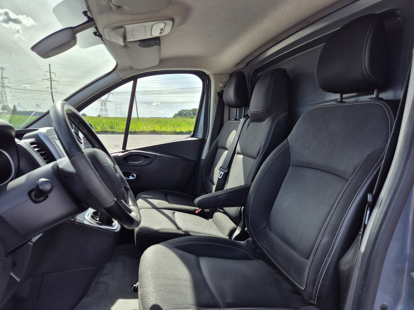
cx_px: 207
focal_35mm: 23
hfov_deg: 73.9
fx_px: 275
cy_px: 155
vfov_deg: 58.9
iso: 25
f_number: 1.8
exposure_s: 1/1244
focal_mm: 5.4
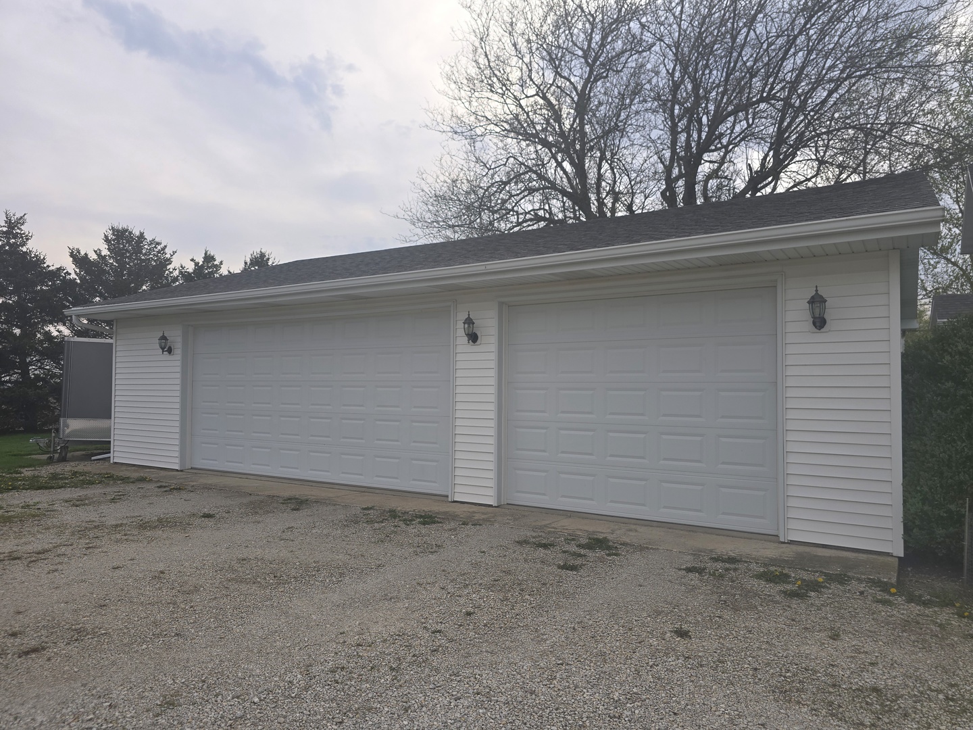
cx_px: 486
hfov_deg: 73.9
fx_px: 646
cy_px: 365
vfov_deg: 58.9
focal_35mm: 23
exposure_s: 1/625
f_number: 1.7
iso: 12
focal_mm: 6.3
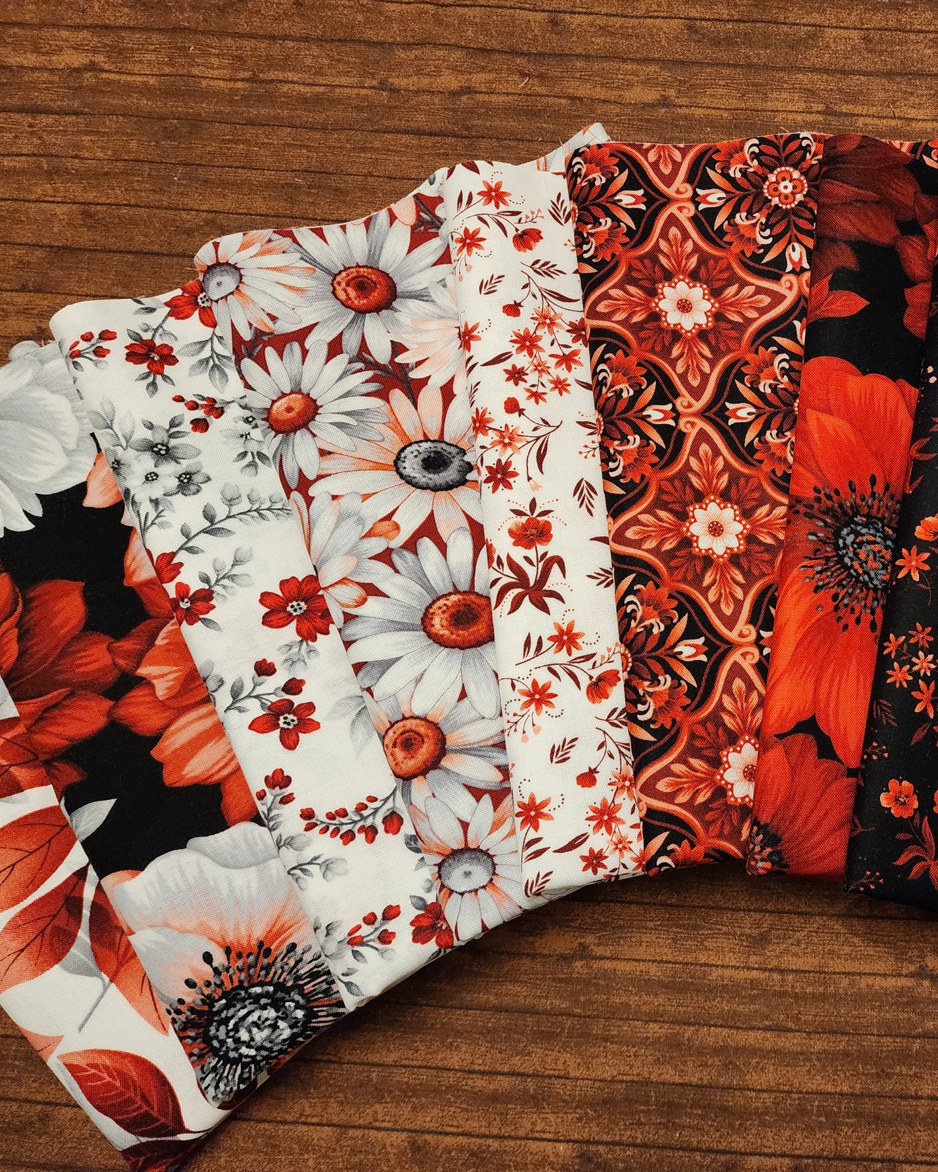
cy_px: 587
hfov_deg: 46.1
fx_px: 1041
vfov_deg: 58.8
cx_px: 743
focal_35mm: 30
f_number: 1.8
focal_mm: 6.4
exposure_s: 1/120
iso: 800
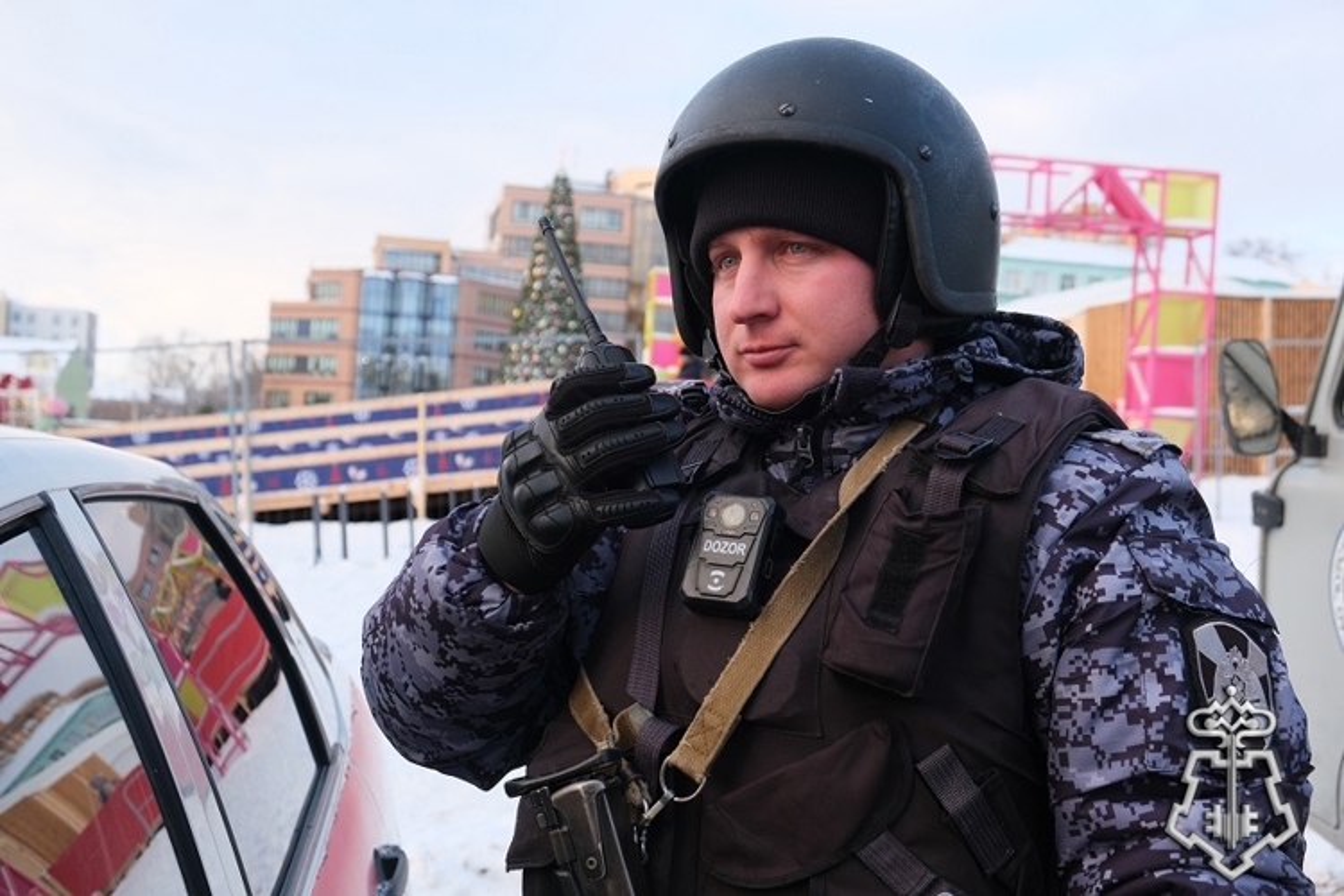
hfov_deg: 46.4
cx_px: 672
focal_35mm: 42
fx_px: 1568
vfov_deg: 31.9
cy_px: 448
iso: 320
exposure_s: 1/150
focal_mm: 27.7
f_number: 4.5
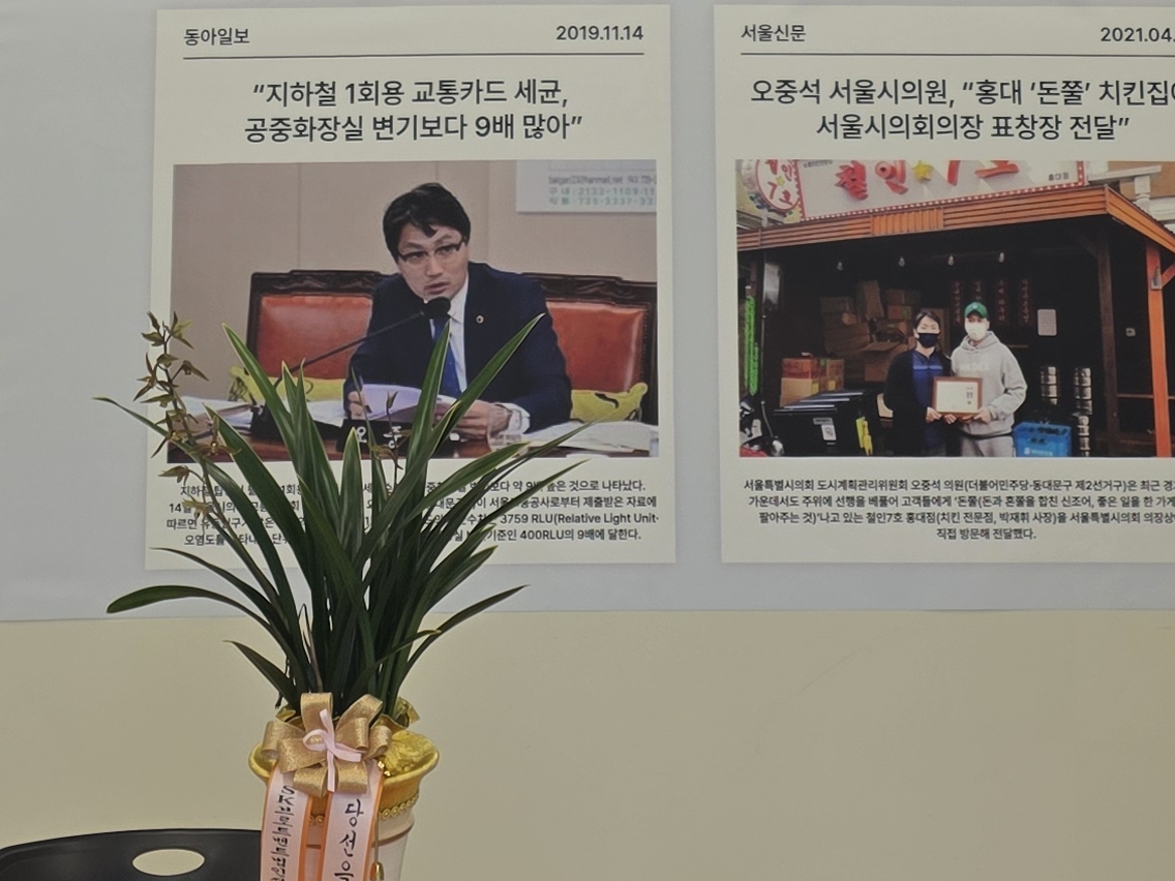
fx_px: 2749
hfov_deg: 24.1
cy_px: -424
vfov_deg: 16.6
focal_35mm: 81
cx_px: 539
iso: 32
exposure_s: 1/120
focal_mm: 6.25
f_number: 1.7
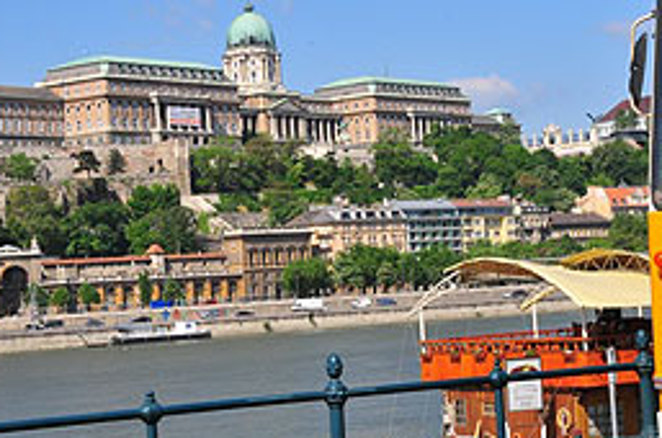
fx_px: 1834
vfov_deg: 13.6
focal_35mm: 100
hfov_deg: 20.4
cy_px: 200
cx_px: 399
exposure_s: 1/60
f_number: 27
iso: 200
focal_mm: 38
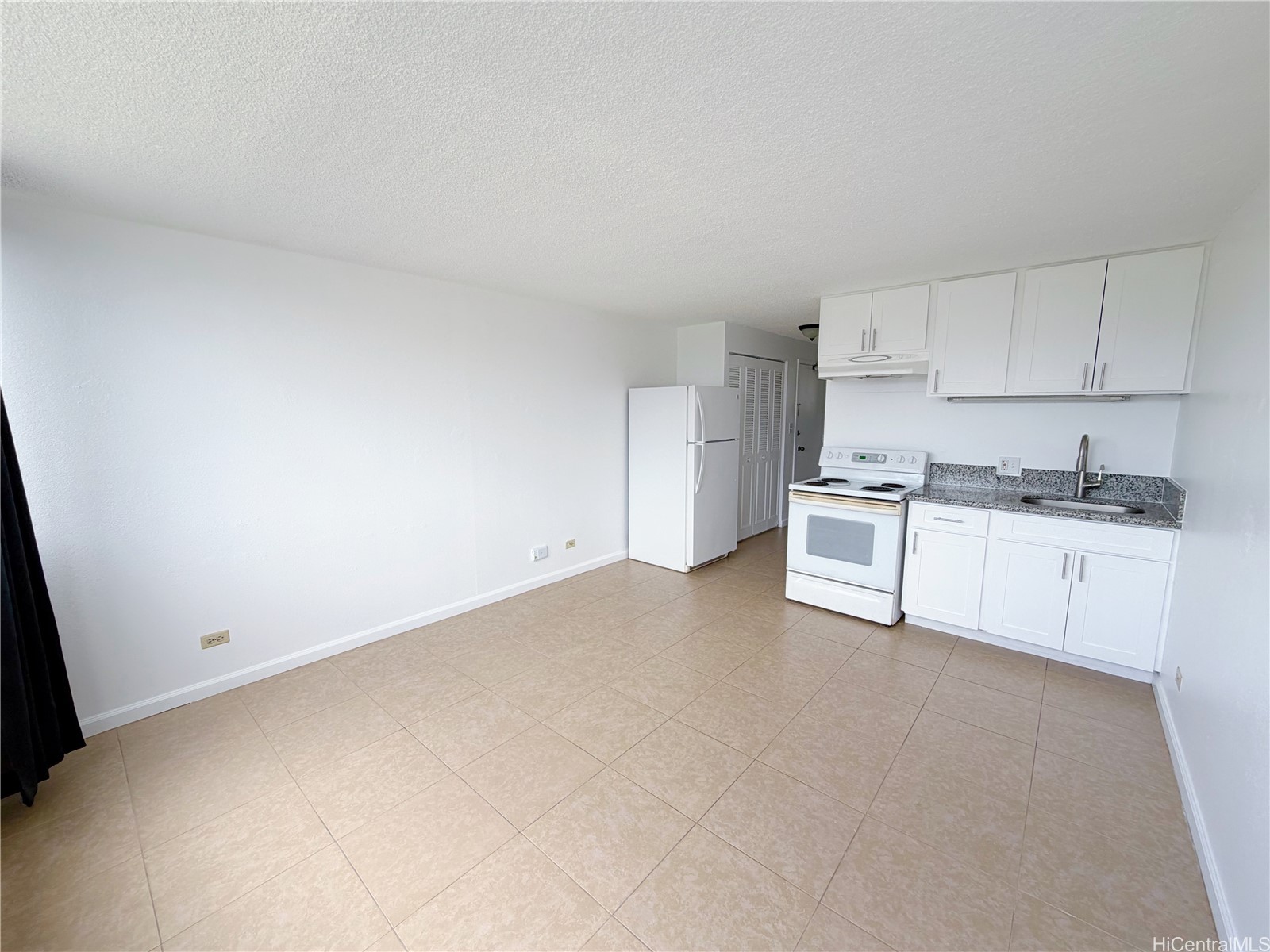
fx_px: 514
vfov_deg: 85.7
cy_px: 476
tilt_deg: -7.4
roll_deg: +0.2
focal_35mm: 14
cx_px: 635
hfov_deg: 102.1
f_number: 2.2
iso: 50
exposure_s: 1/328
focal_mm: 2.22
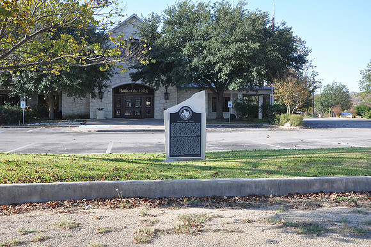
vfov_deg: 31.8
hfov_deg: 46.5
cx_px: 186
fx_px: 432
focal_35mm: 42
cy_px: 124
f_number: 9
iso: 200
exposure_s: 1/80
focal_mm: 28
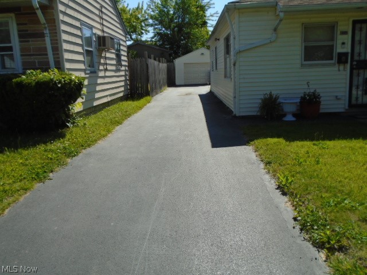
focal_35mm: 31
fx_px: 329
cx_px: 184
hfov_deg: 58.4
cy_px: 138
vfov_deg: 45.4
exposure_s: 1/1000
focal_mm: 5.5
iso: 100
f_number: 3.5
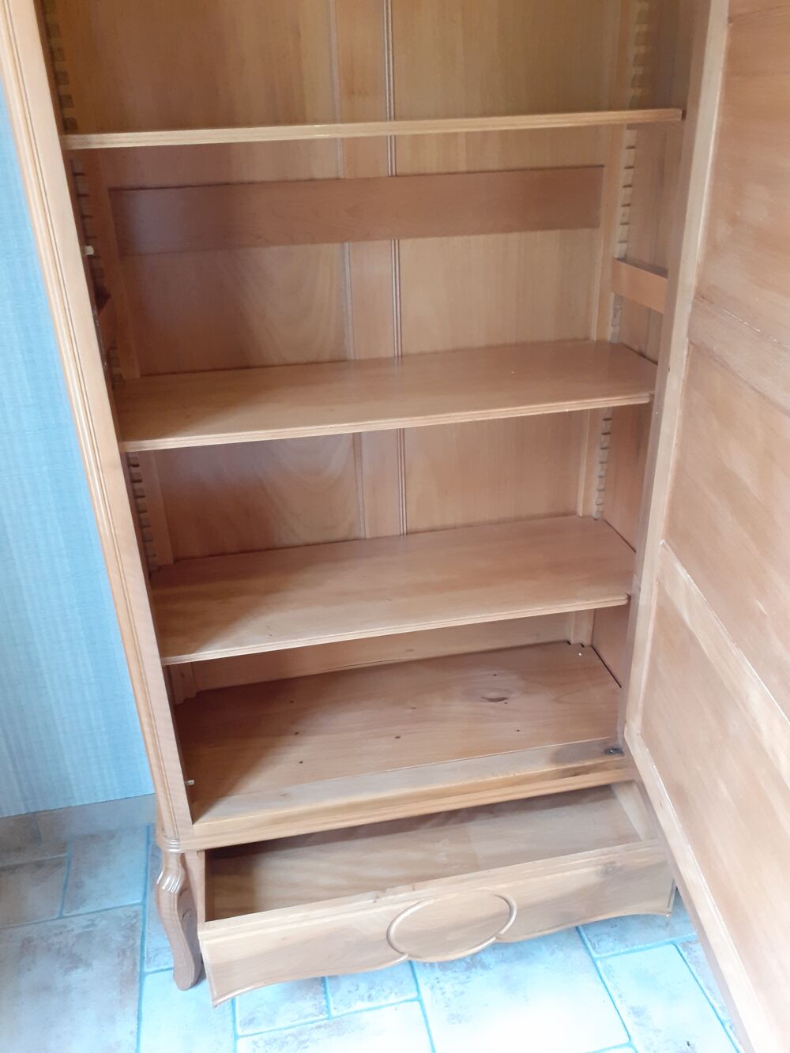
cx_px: 395
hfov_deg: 51.4
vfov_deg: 65.3
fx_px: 821
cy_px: 526
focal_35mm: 27
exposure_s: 1/33
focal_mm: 3.6
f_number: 1.9
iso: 200
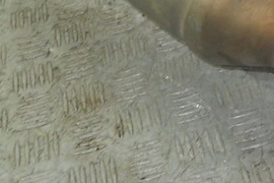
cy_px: -52
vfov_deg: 13.5
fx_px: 747
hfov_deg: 20.8
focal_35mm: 98
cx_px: 170
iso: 250
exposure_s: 1/30
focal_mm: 6.72
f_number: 3.1
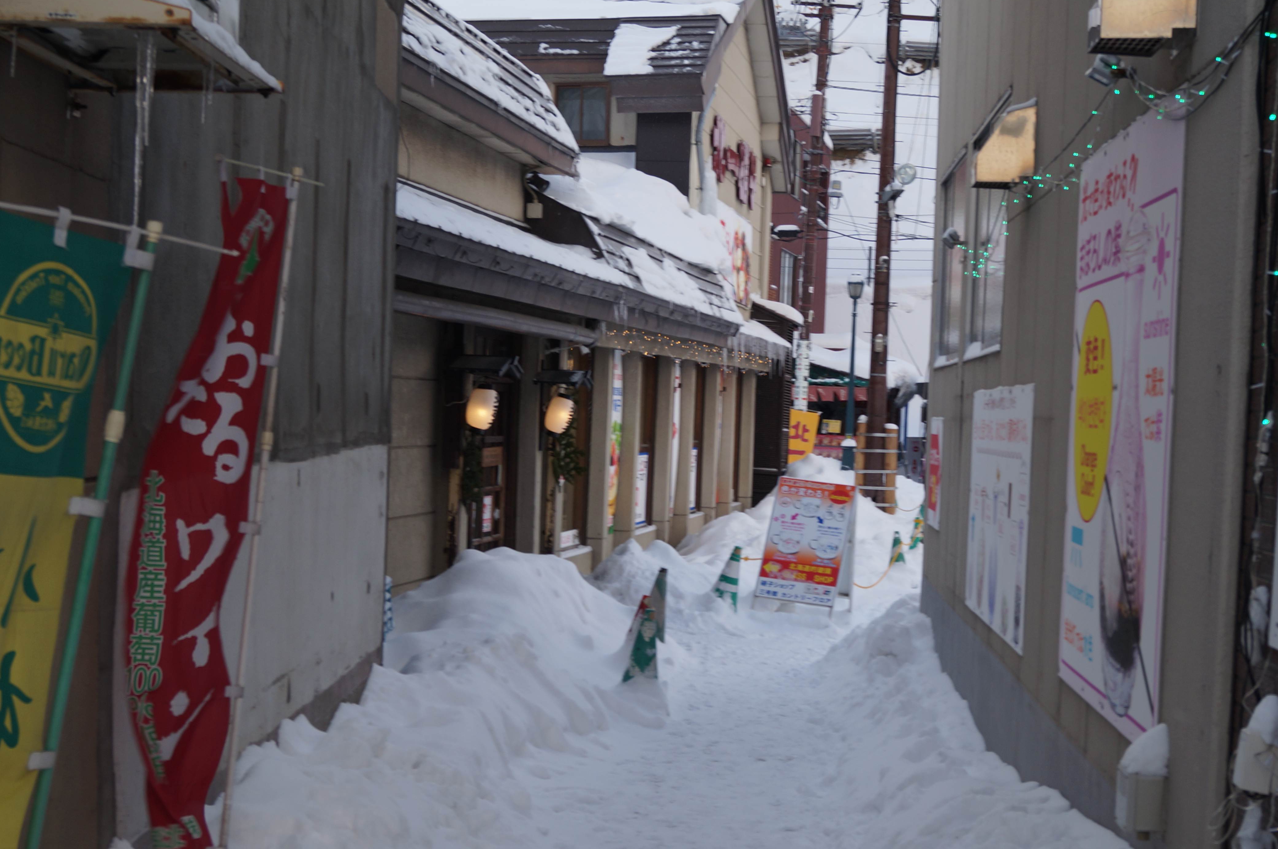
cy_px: 496
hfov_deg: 37.5
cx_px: 699
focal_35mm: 53
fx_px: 1879
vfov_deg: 25.4
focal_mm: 30
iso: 100
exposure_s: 1/125
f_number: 6.3
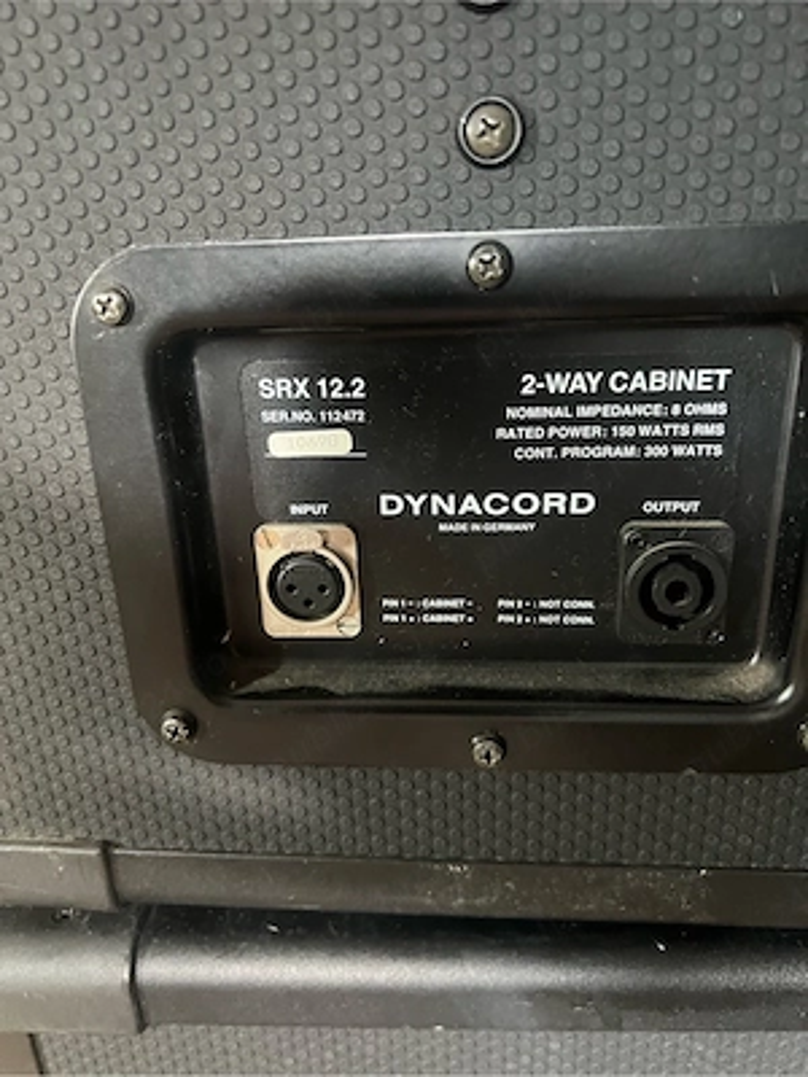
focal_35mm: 26
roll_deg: +1.5
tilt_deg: -20.7
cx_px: 404
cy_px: 538
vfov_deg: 67.3
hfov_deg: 53.1
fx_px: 809
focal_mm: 5.7
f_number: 1.5
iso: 640
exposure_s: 1/31
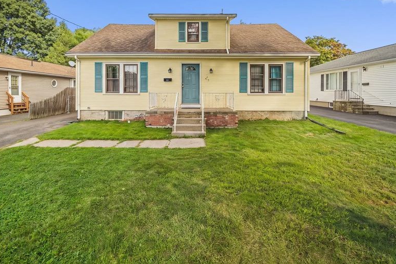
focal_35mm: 16
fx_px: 176
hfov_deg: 96.7
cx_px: 192
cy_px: 91
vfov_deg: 71.9
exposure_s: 1/80
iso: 320
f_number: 8
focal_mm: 12
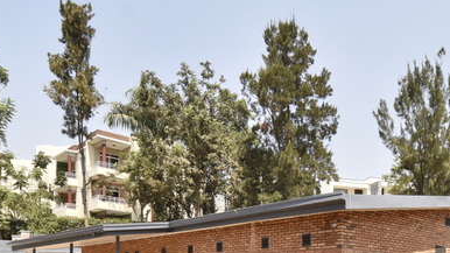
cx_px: 316
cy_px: 287
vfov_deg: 29.8
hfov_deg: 54.9
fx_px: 418
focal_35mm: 35
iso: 250
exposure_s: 1/320
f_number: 8
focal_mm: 10
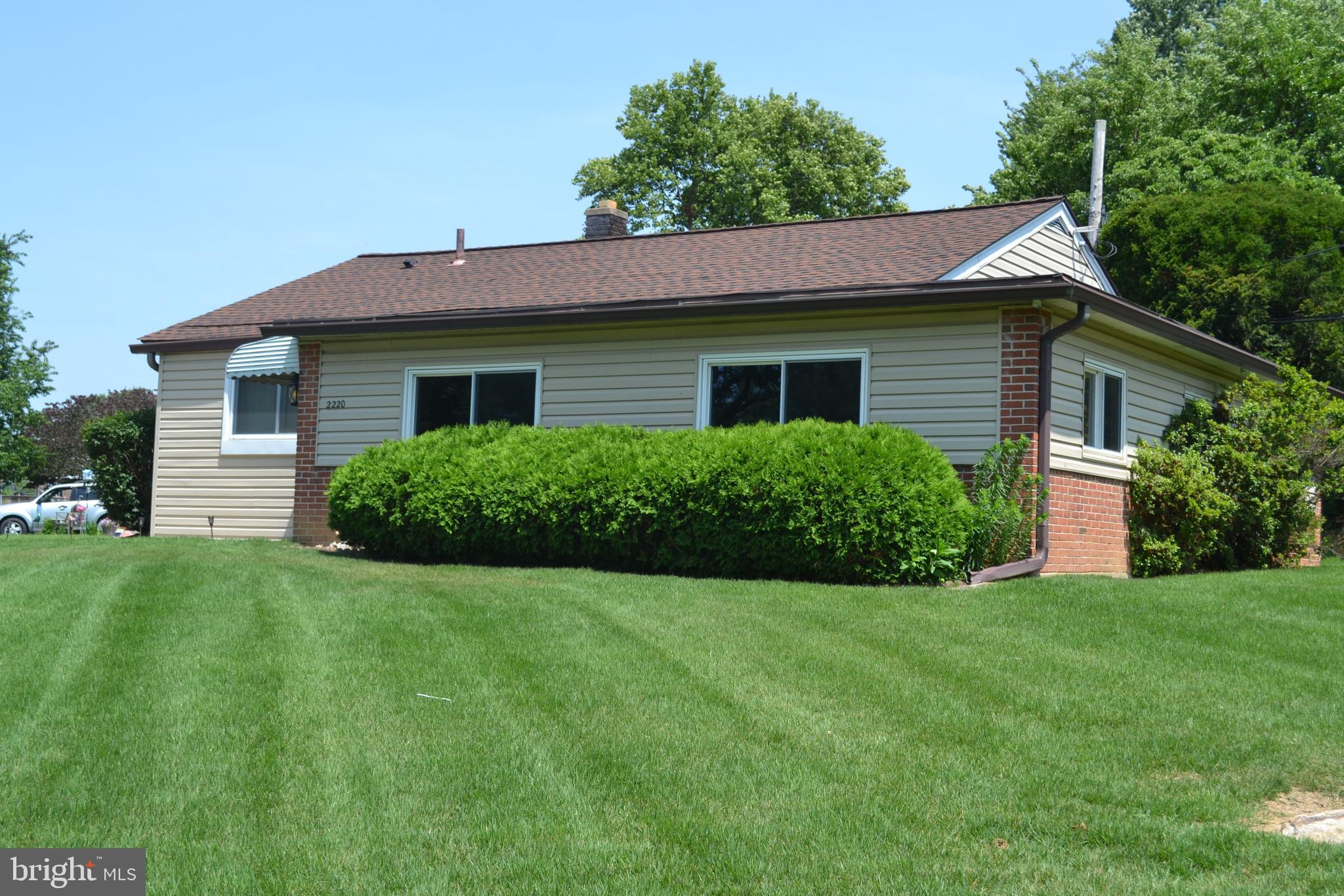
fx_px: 1792
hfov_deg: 41.1
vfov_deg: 28.1
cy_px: 448
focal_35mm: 48
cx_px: 672
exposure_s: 1/200
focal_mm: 32
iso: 100
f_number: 7.1
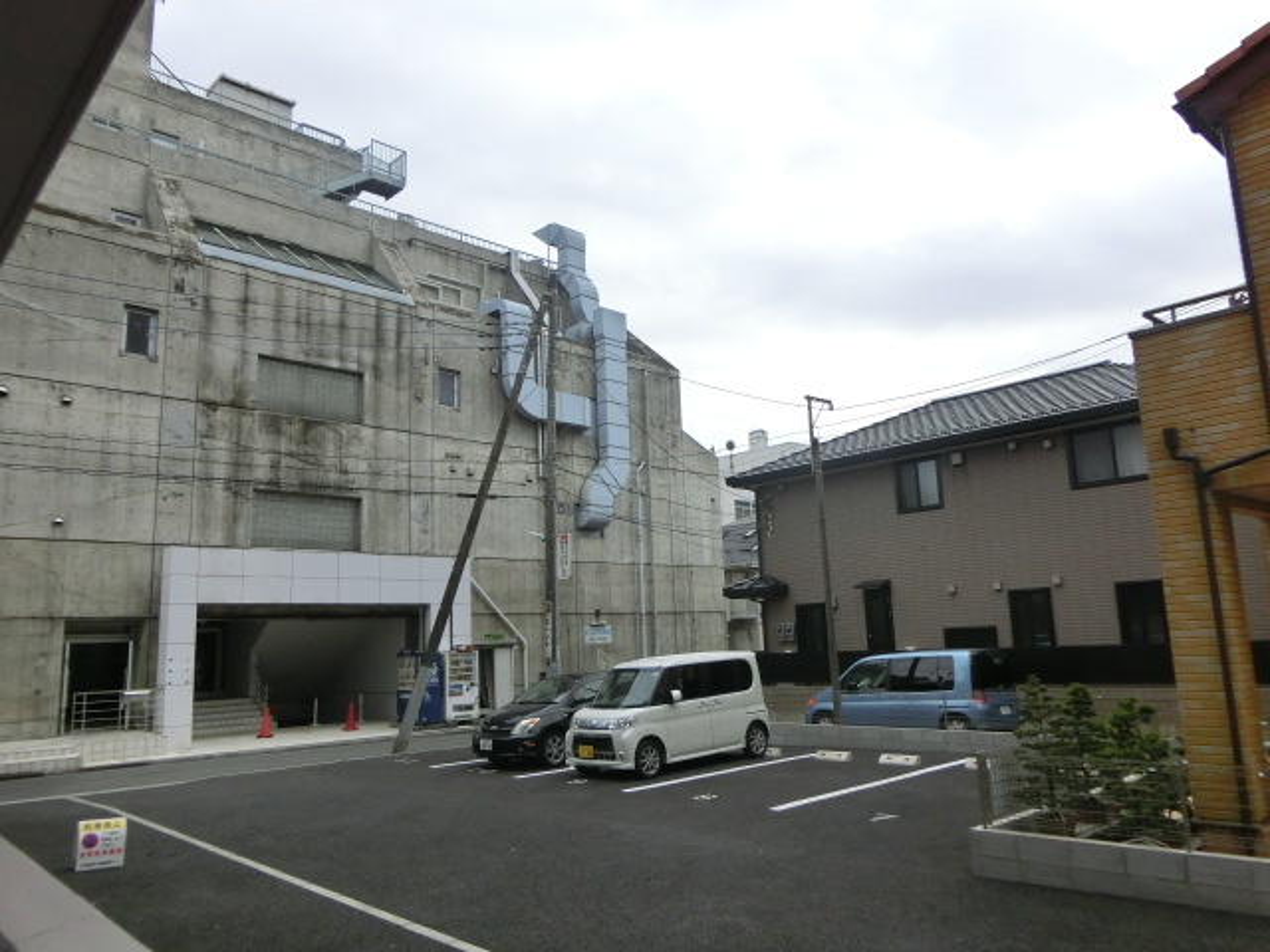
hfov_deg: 69.4
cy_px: 476
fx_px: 917
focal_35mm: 25
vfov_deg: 54.9
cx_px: 635
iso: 160
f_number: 3.5
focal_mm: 4.5
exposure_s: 1/1000
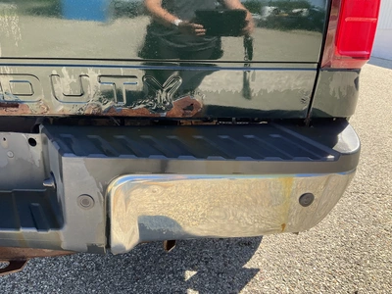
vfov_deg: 48.2
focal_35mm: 29
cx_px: 196
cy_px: 147
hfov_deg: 61.7
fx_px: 328
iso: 25
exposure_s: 1/295
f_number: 1.8
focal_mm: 3
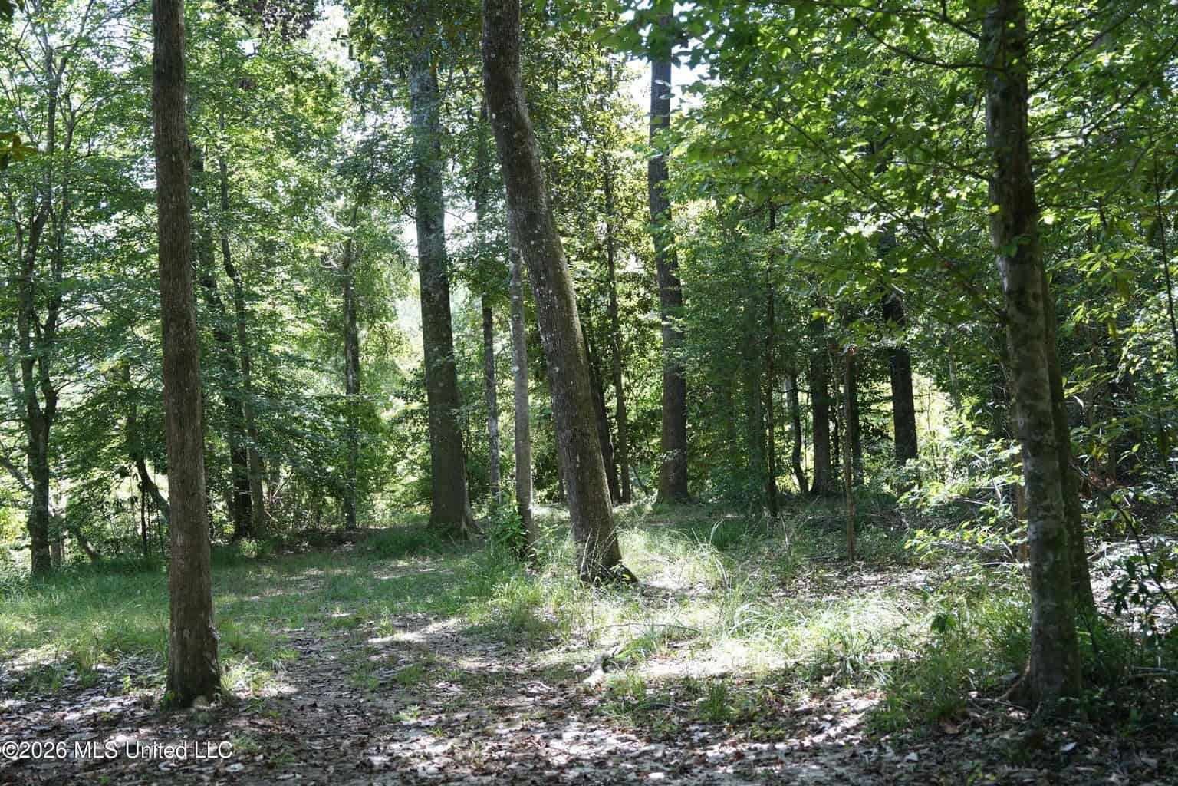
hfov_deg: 51.9
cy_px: 393
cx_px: 589
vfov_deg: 35.9
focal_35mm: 37
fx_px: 1211
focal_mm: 37
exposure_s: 1/100
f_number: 2.8
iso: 160
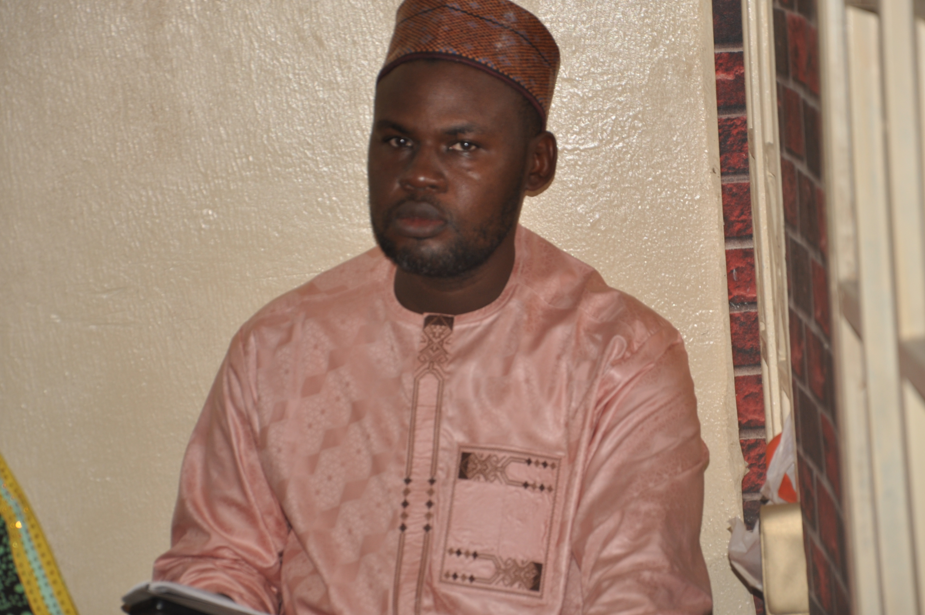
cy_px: 296
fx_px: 4325
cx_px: 467
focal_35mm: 169
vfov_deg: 8.1
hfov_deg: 12.2
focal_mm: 105
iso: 200
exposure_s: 1/60
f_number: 5.6
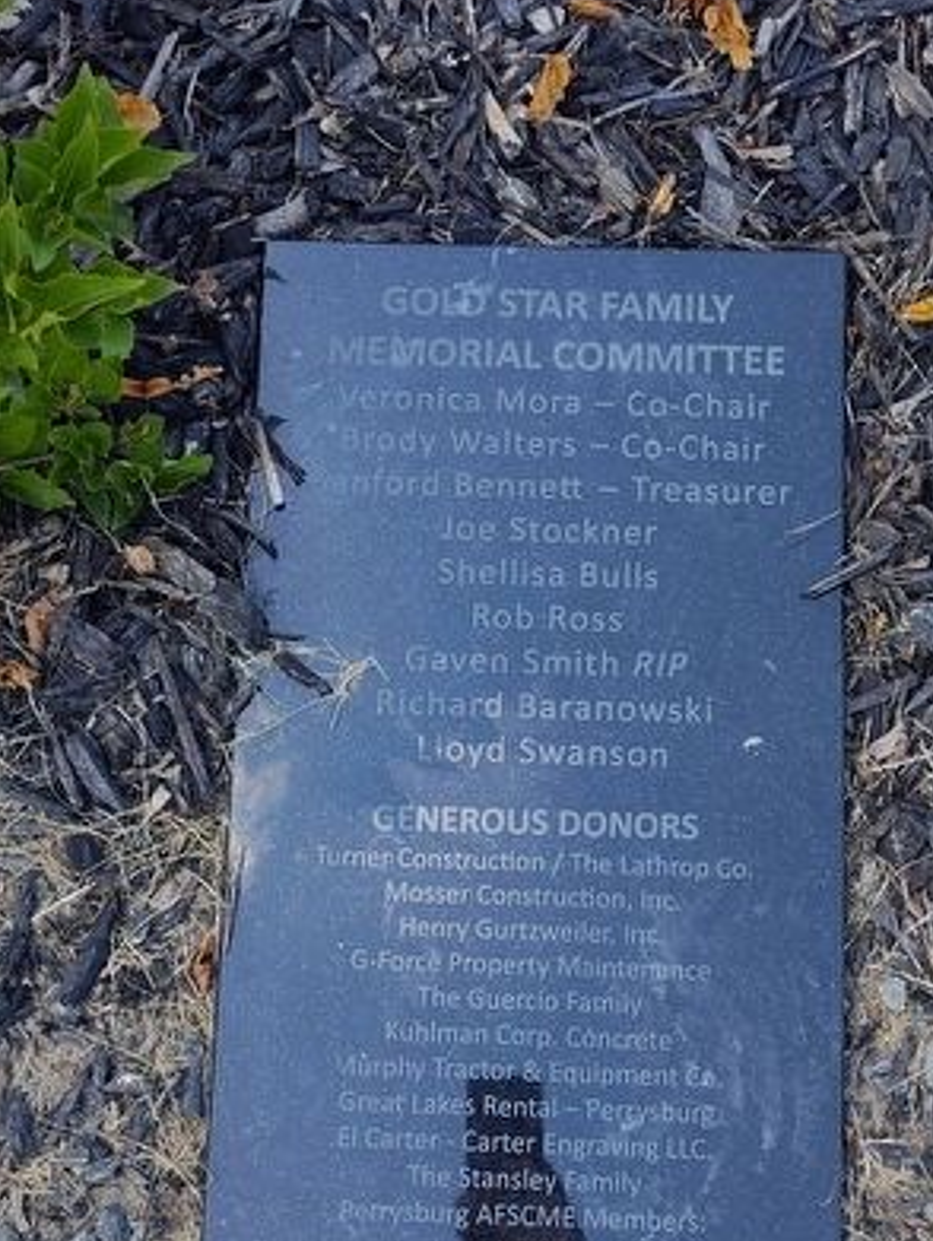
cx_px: 492
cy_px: 813
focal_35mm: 47
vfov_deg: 40.0
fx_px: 1686
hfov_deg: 30.9
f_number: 1.8
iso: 100
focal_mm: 5.56
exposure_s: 1/264
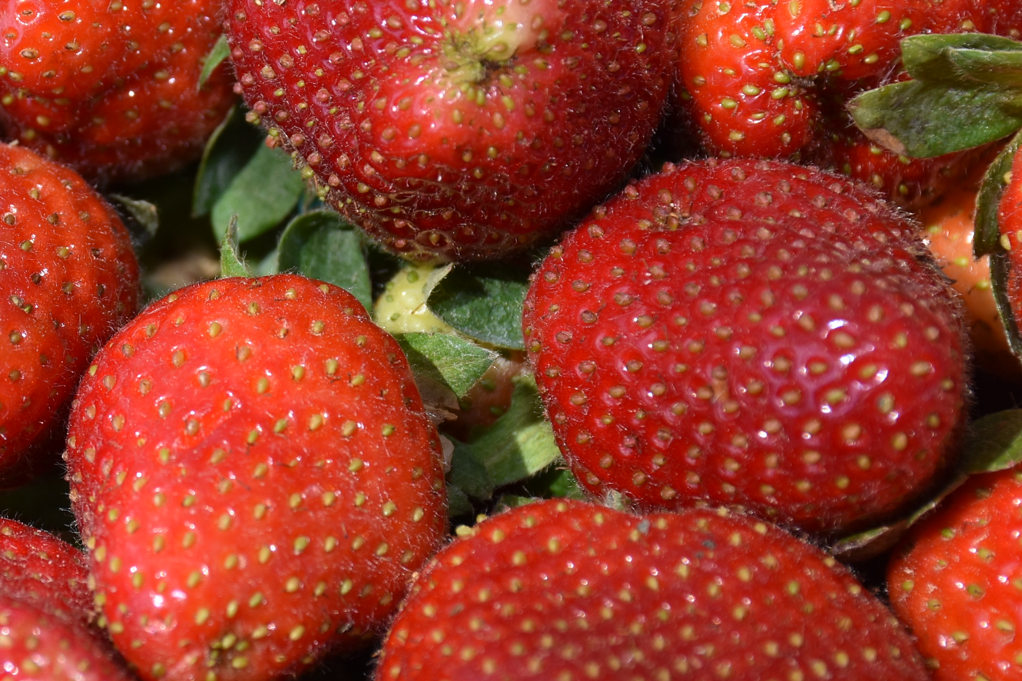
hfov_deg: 10.8
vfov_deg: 7.3
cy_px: 193
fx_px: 5365
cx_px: 32
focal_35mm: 189
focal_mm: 60
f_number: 9
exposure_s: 1/250
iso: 200
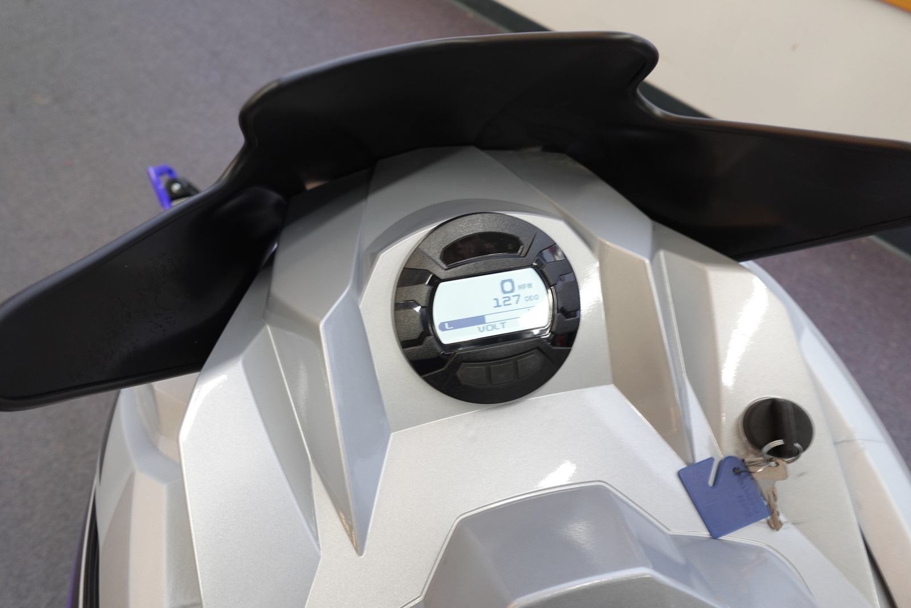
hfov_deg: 84.0
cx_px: 456
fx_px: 506
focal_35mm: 20
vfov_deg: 61.9
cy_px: 304
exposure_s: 1/80
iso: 250
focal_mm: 7.6
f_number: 2
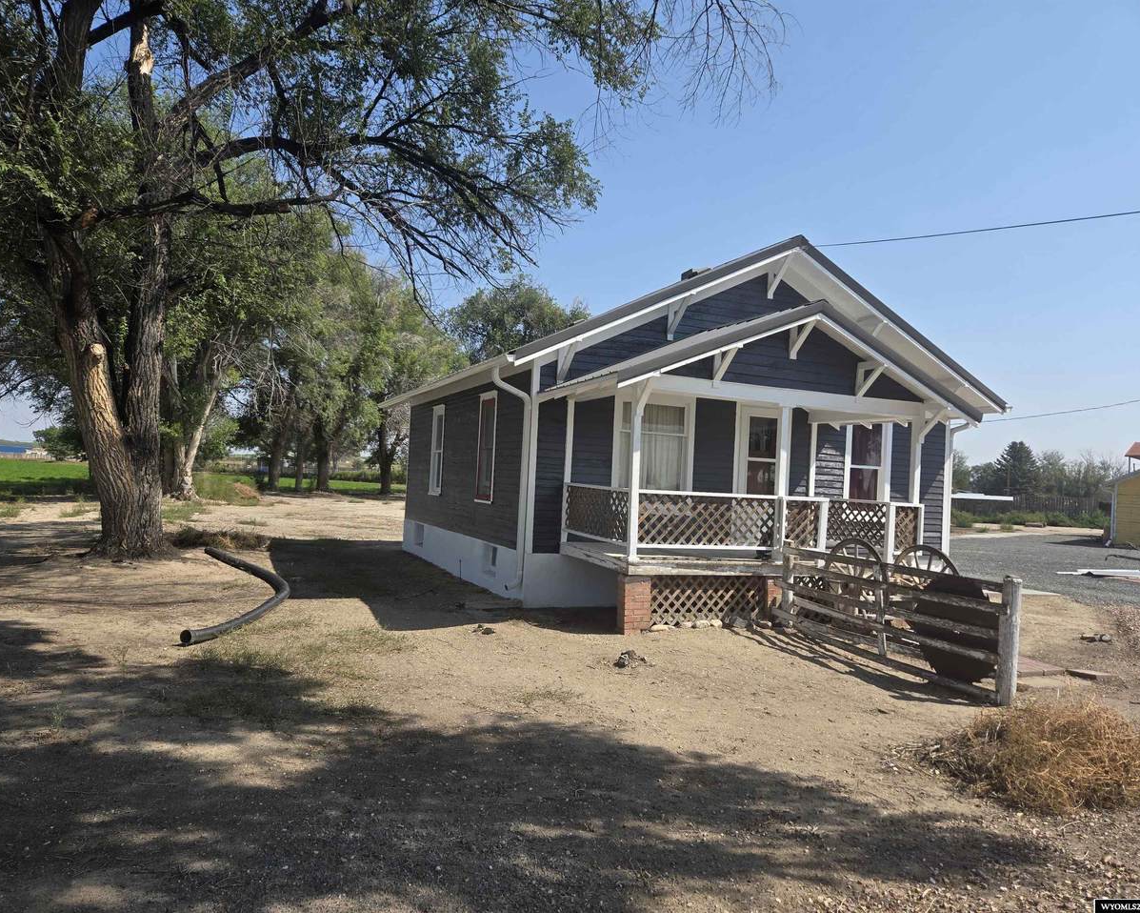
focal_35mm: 24
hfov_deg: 70.3
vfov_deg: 58.8
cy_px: 456
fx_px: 810
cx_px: 554
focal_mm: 5.4
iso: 25
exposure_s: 1/1457
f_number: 1.8
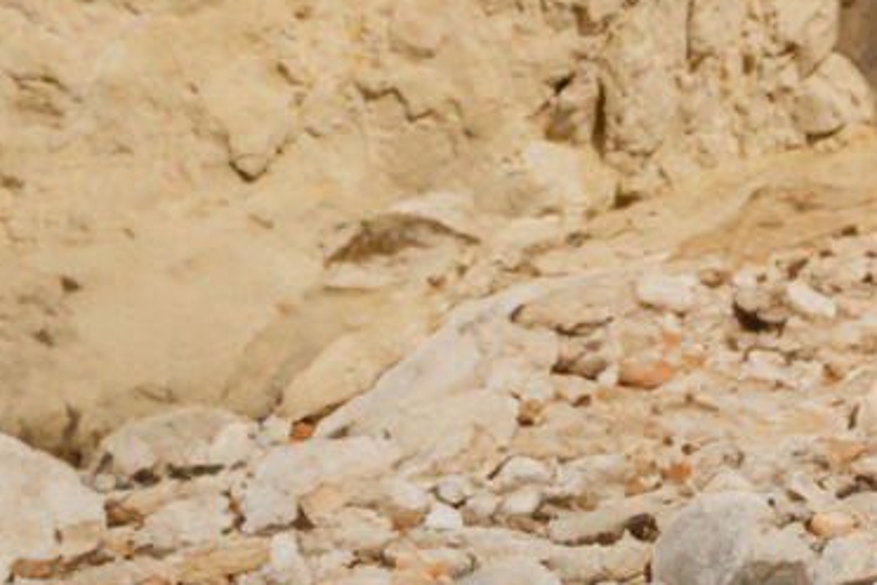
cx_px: 1030
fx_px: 4945
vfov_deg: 6.7
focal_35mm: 203
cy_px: -275
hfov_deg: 10.0
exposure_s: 1/1600
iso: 400
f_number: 5.6
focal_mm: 54
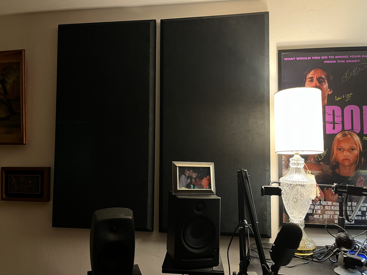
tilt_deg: +3.0
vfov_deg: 53.1
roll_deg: -0.4
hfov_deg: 67.3
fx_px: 276
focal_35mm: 26
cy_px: 138
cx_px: 184
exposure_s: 1/30
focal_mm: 5.1
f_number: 1.6
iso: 500
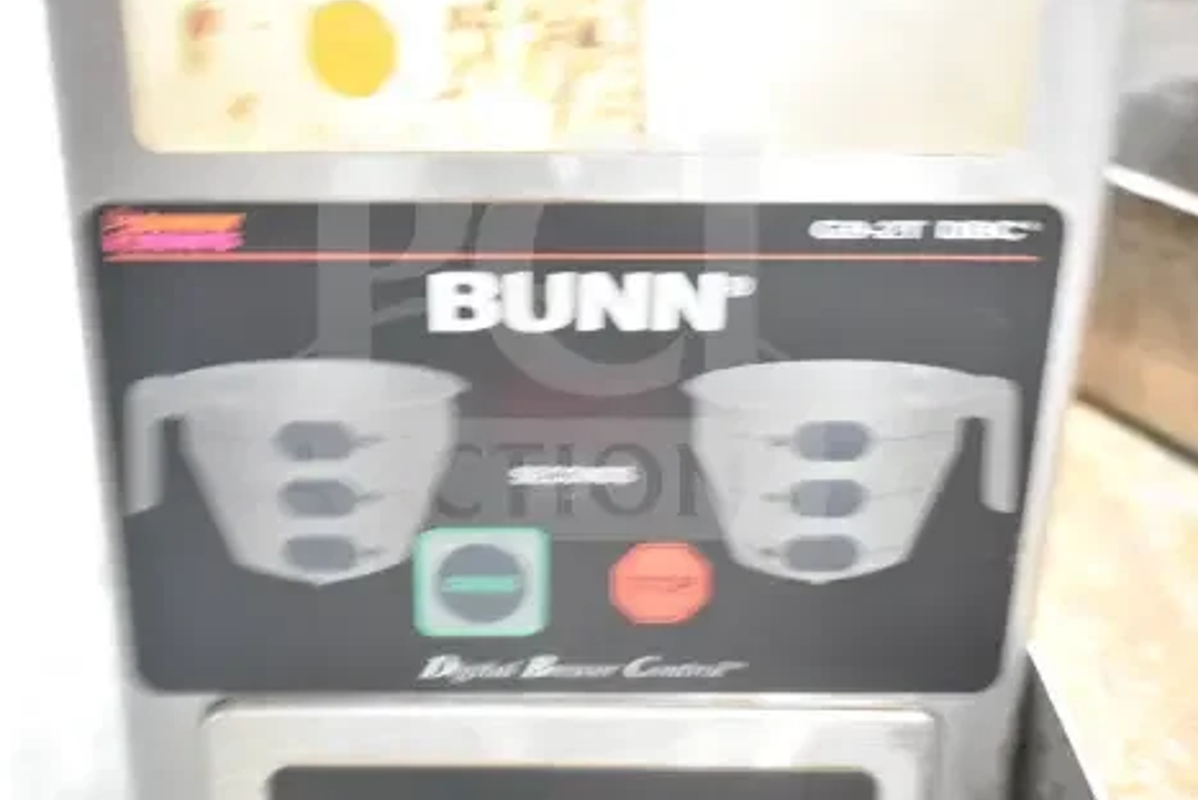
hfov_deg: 41.8
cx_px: 536
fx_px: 1565
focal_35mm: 47
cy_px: 337
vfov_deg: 28.6
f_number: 4
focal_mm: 24
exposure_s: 1/40
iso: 2500
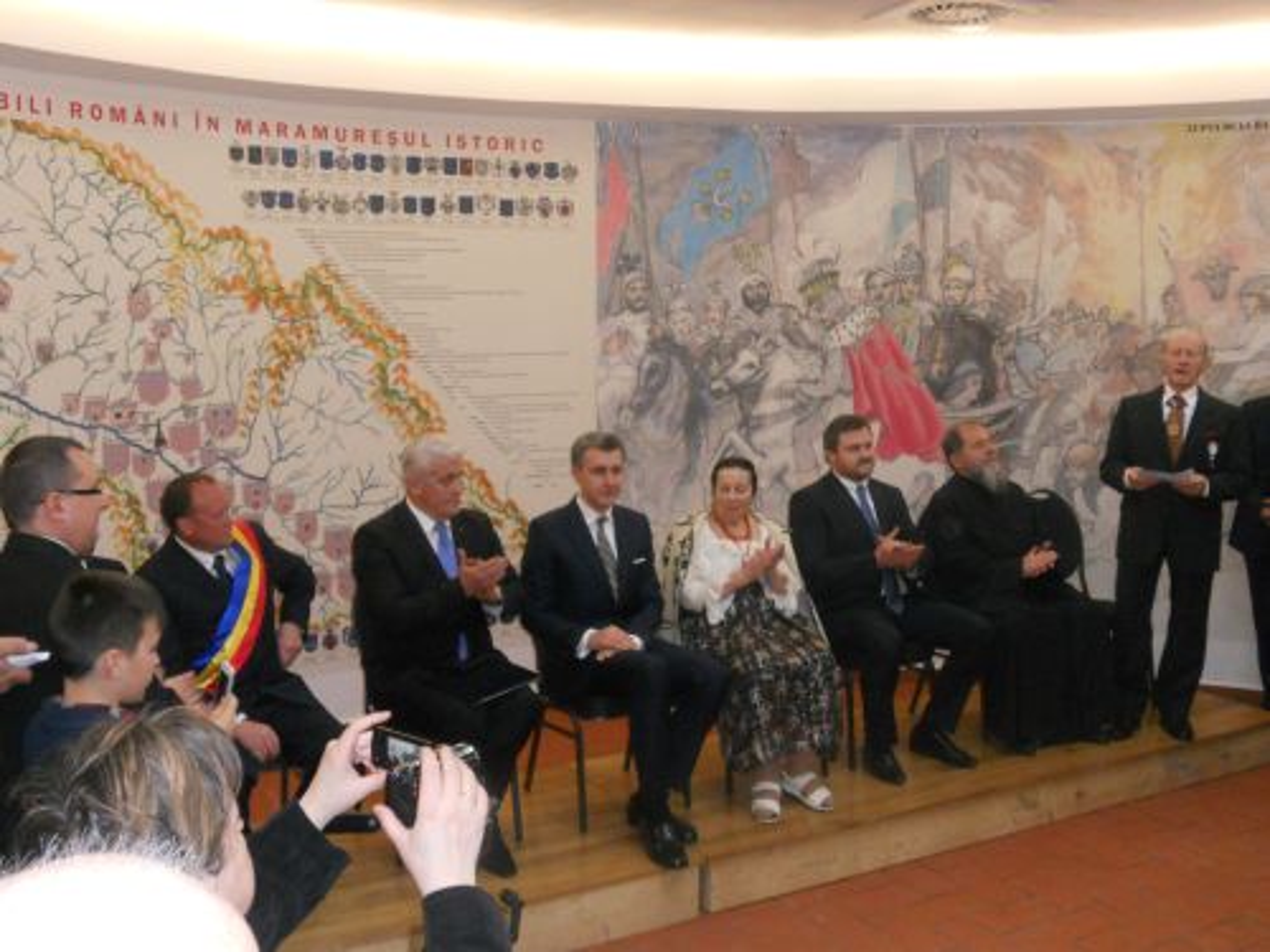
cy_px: 476
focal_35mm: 38
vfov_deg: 37.7
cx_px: 635
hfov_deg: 49.0
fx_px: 1394
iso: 400
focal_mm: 6.9
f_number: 3.9
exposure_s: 1/30
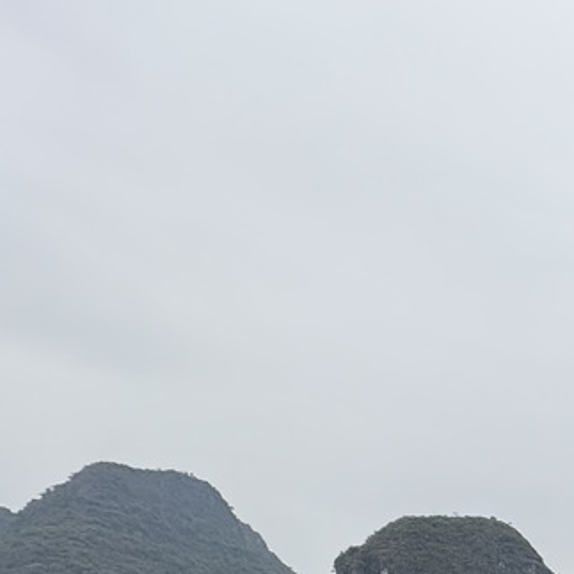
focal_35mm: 46
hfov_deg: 25.0
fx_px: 863
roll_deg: +0.8
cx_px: 919
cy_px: 773
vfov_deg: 28.9
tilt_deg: +0.1
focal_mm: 2.22
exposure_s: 1/993
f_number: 2.2
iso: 40
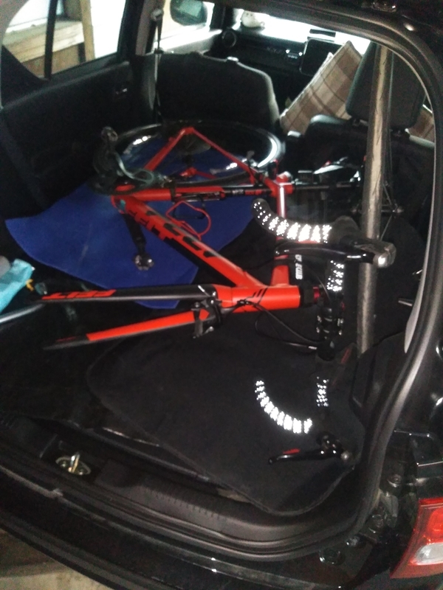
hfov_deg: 53.1
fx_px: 444
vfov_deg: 67.3
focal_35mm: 26
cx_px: 222
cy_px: 295
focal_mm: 3.46
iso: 907
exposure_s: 1/33
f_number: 2.2
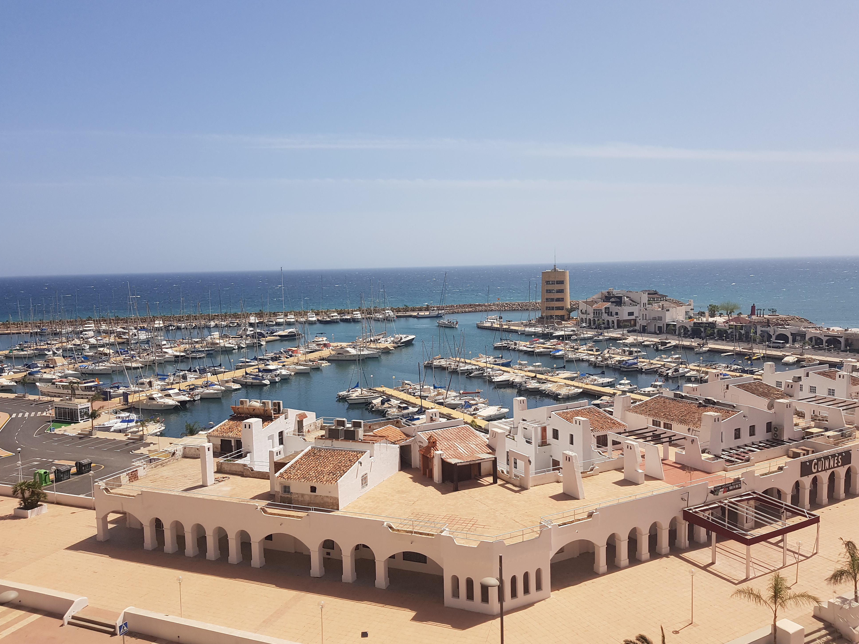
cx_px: 436
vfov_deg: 51.4
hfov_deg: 65.3
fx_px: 670
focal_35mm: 27
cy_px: 327
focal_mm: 4.2
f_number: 1.7
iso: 50
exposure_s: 1/4160
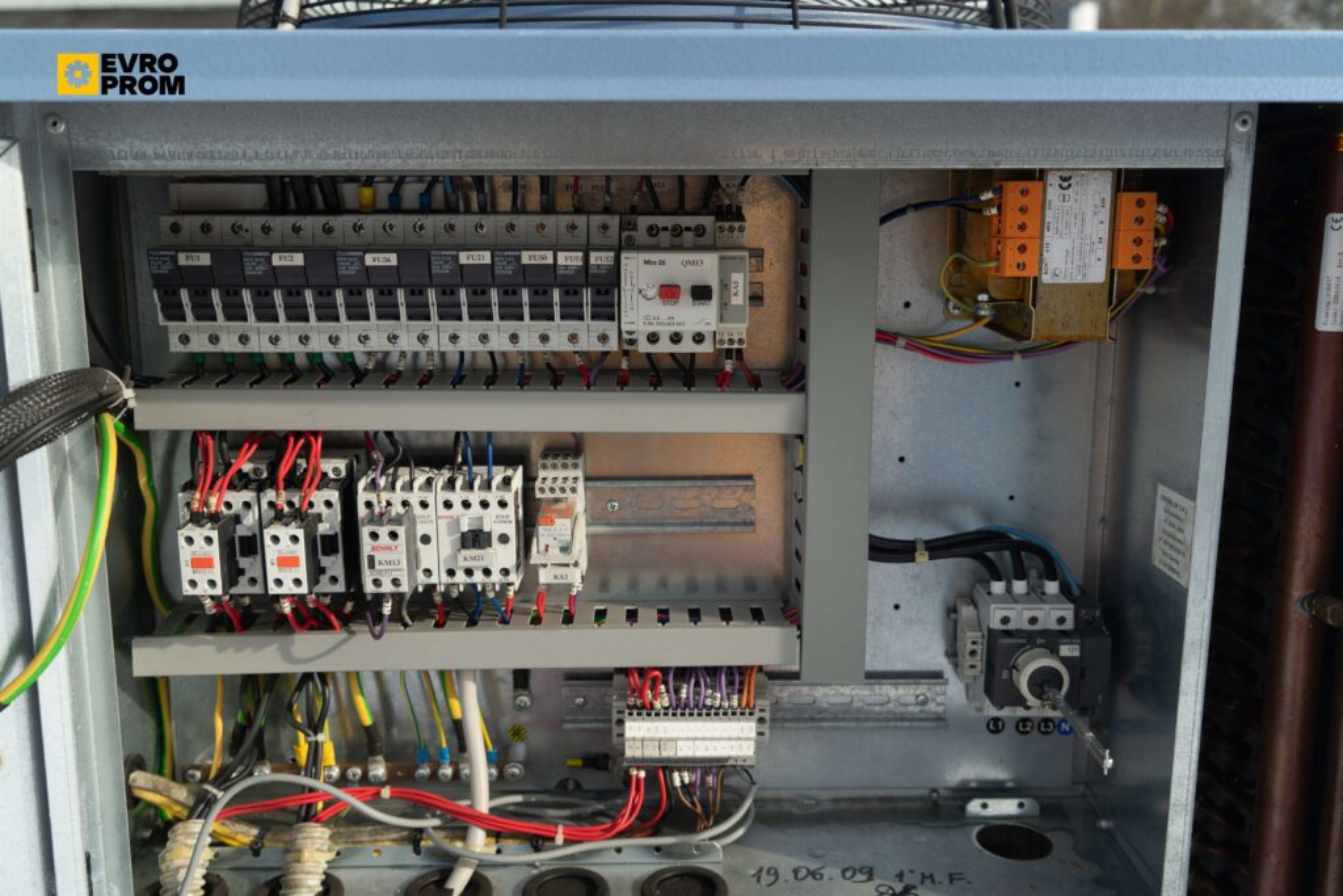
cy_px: 448
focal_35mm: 32
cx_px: 672
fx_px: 1194
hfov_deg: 58.7
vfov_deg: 41.1
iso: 250
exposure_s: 1/250
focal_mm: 32
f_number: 5
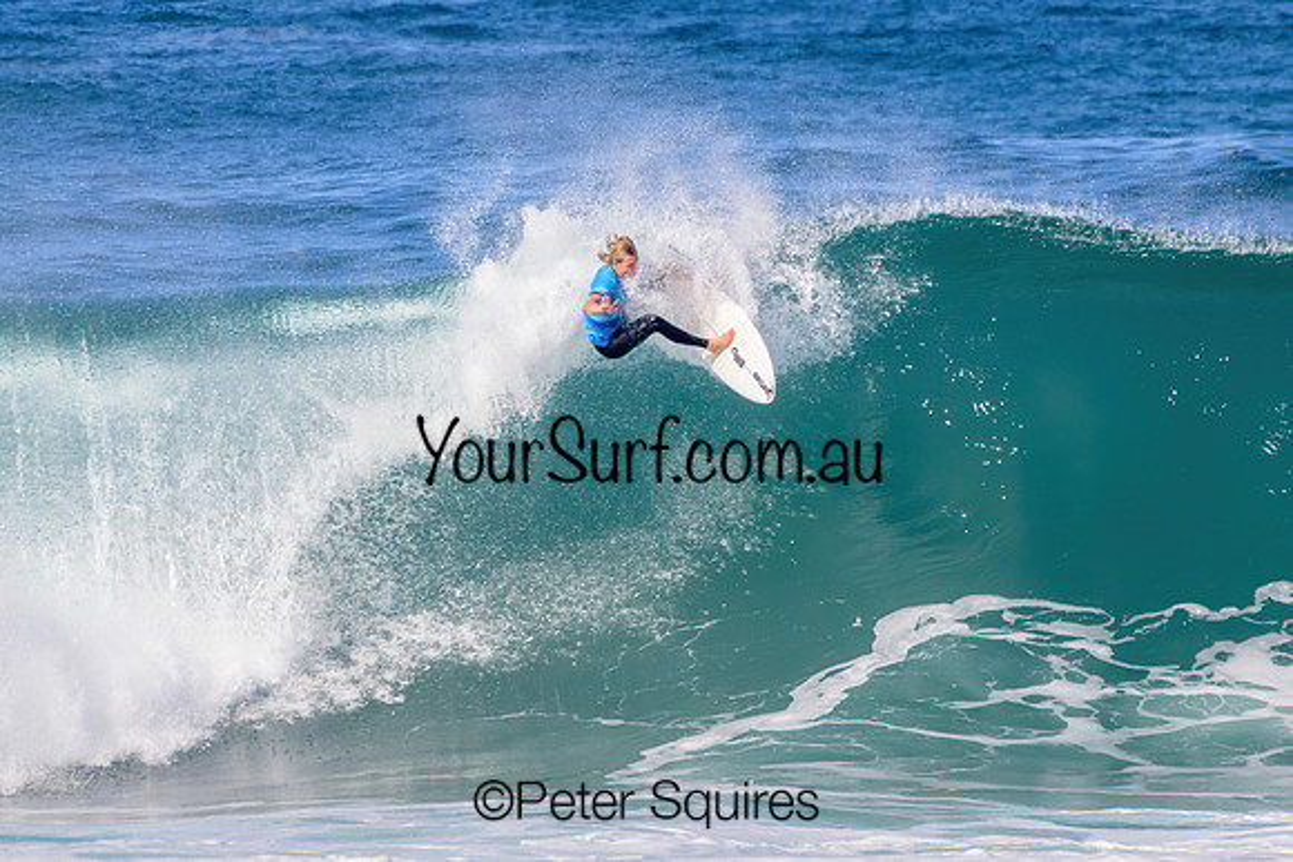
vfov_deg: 1.4
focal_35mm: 1000
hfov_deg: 2.1
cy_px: 431
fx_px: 35923
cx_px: 646
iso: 800
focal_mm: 1000
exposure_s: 1/1250
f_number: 11
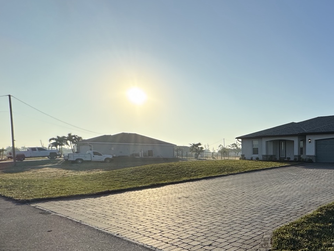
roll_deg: +0.2
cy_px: 181
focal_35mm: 28
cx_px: 308
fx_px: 270
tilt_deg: -5.7
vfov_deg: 48.3
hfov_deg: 54.3
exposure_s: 1/2494
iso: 50
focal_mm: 2.22
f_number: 2.2
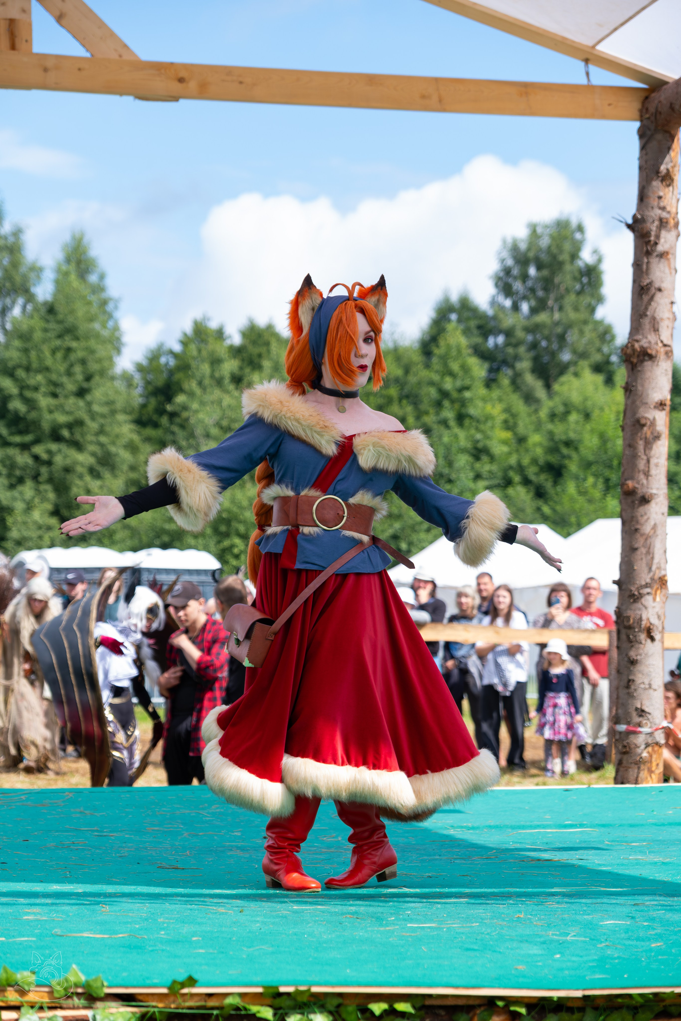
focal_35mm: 80
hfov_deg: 17.1
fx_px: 2270
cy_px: 510
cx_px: 340
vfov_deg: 25.4
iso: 200
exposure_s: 1/1250
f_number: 3.2
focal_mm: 53.3
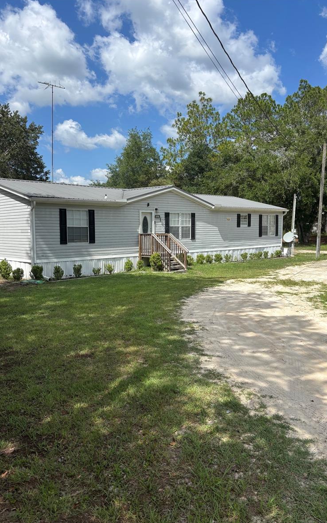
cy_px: 264
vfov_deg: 66.5
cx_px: 143
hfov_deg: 44.4
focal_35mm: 28
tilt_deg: -4.0
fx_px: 399
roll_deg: -0.3
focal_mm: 5.96
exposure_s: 1/3205
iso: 50
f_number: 1.6
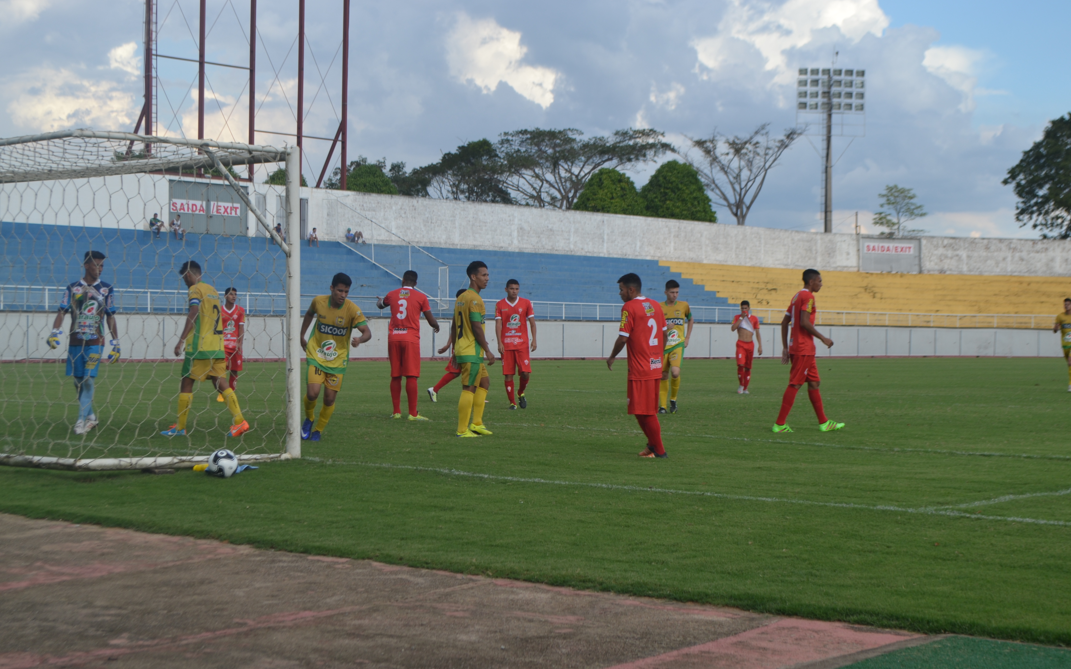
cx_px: 539
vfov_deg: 20.0
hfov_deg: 31.5
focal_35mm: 65
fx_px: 1897
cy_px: 351
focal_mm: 42
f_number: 7.1
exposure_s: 1/200
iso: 100
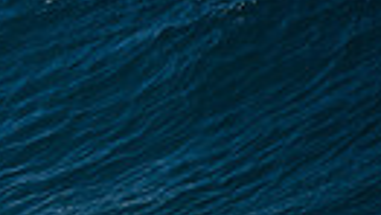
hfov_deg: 0.8
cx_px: -576
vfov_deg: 0.4
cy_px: 79
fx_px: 28680
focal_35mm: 2836
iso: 140
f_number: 5.6
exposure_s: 1/2000
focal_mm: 500
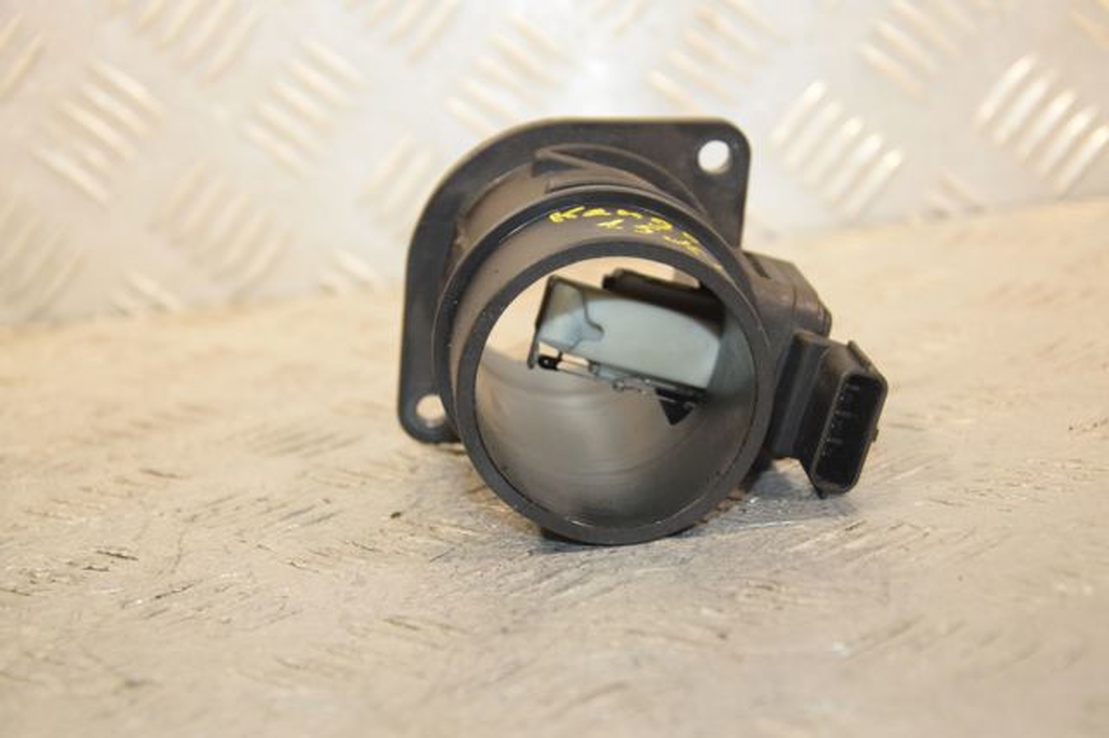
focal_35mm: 78
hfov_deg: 26.0
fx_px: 2401
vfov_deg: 17.5
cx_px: 554
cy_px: 369
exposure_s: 1/200
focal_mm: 52
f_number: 5.6
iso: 1600
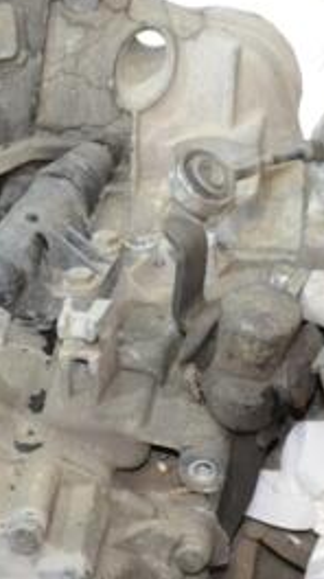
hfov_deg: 8.1
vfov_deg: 14.3
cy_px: 353
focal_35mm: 150
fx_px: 2297
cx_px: 160
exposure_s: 1/60
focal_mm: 42
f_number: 6.3
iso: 3200
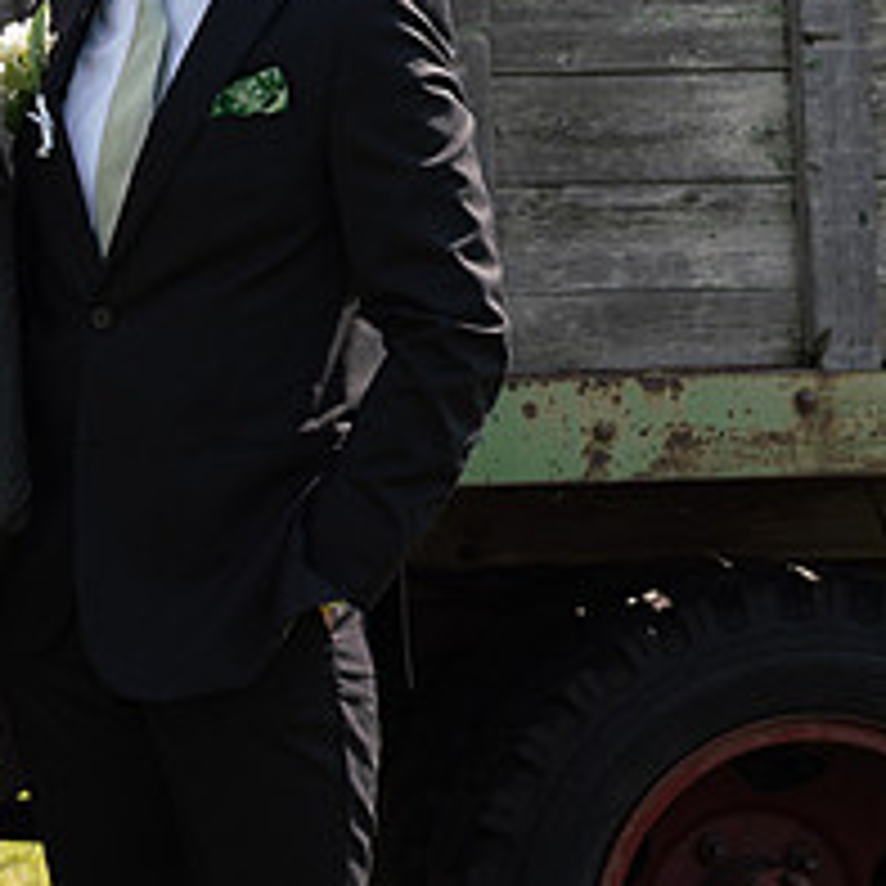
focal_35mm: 175
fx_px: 5068
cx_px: -391
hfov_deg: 9.7
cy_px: 407
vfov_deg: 10.0
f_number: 4.5
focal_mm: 70
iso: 400
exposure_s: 1/1000
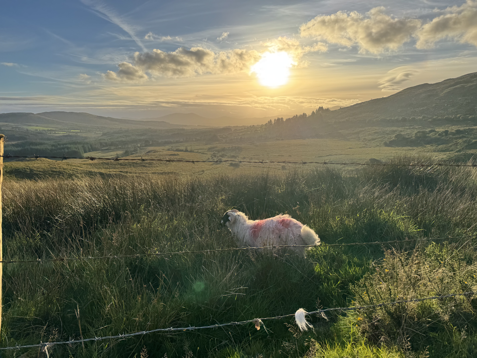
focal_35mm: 24
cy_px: 179
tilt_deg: -11.3
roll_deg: +0.9
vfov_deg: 56.8
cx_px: 238
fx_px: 331
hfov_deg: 71.6
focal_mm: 6.76
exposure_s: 1/3802
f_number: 1.78
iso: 80
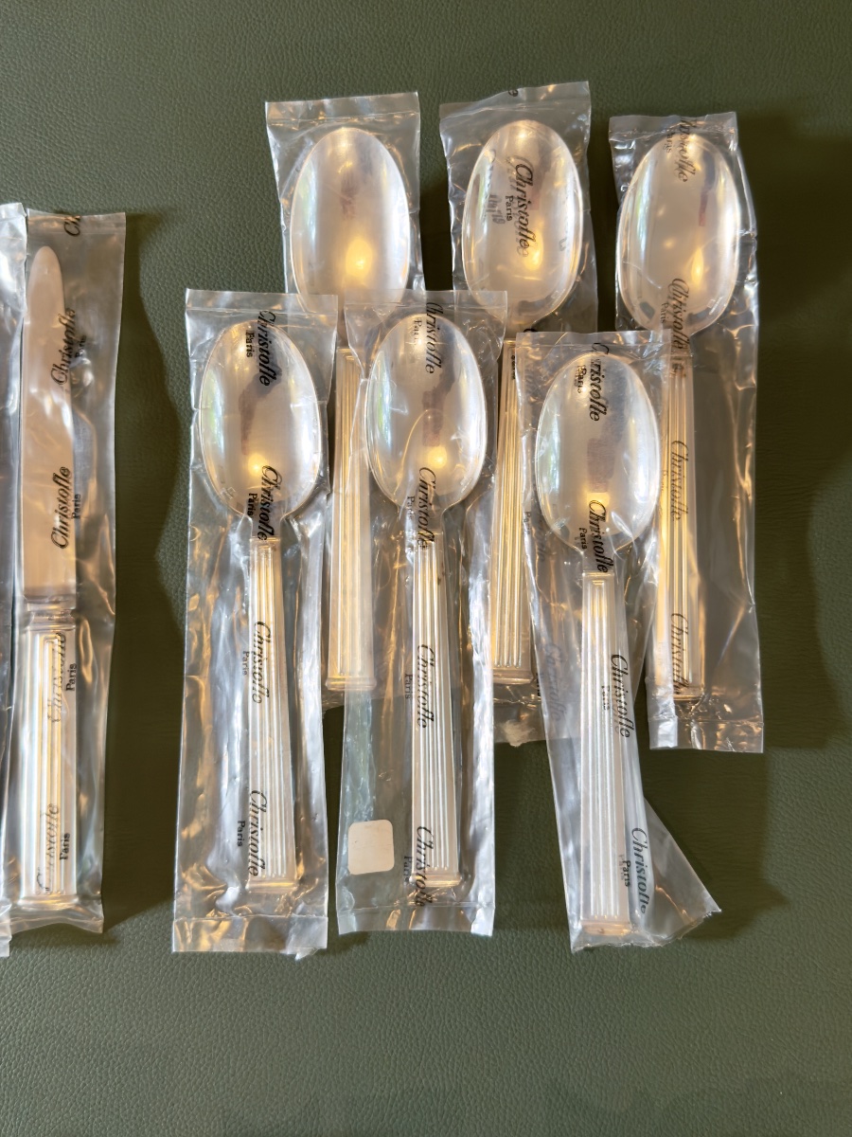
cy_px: 568
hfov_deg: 40.7
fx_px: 1149
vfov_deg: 52.6
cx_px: 426
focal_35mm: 35
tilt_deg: -82.1
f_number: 1.78
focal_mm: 6.76
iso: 200
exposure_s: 1/50
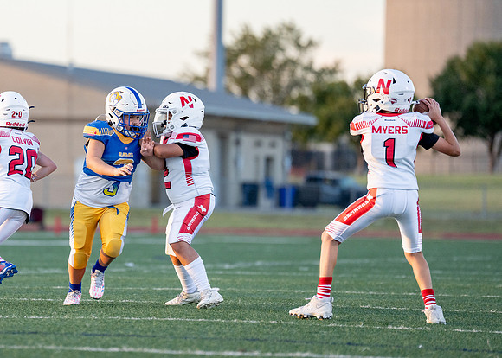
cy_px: 159
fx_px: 4354
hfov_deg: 6.6
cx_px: 117
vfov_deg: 4.7
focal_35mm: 305
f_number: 2.8
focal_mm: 200
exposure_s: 1/2000
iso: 1000
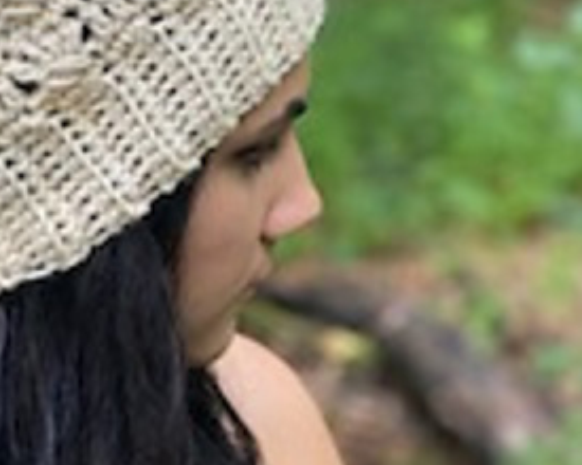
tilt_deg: -15.3
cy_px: 42
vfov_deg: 13.0
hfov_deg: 16.1
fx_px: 2033
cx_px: 87
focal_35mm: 118
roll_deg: +0.5
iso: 160
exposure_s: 1/122
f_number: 2
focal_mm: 6
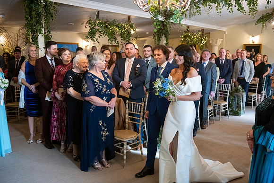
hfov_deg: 54.4
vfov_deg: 37.9
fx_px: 266
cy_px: 92
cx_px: 137
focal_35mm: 35
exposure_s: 1/160
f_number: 3.5
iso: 1250
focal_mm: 35
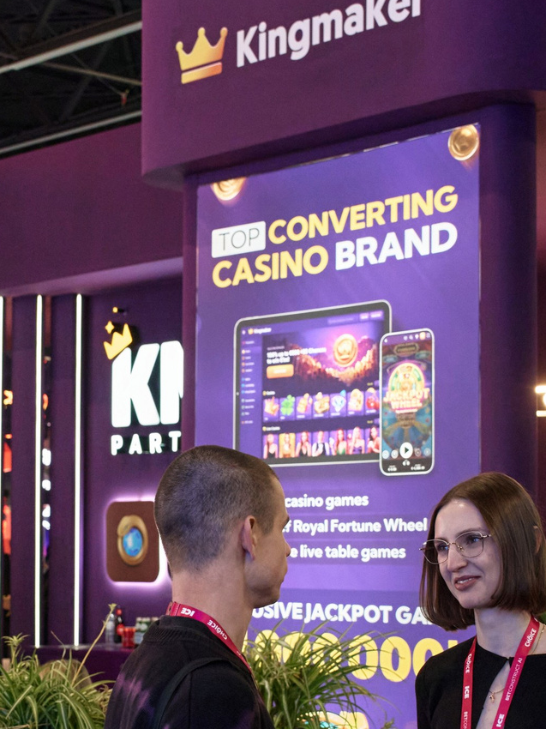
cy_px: 536
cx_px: 91
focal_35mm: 84
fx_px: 1767
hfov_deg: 17.4
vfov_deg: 23.1
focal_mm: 29
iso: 4000
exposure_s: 1/320
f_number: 4
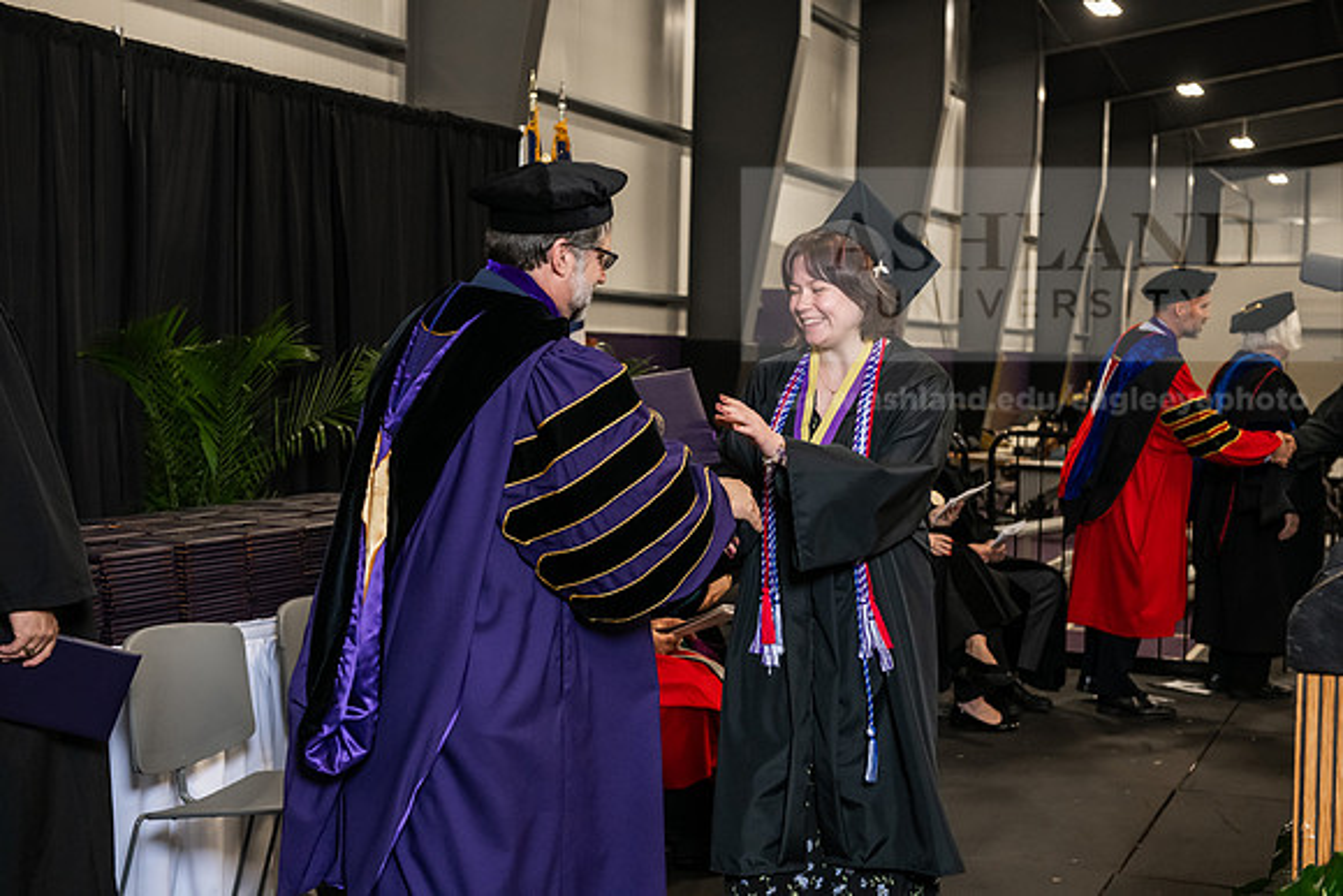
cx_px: 672
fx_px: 2090
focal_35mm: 56
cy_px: 448
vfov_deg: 24.2
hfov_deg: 35.6
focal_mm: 56
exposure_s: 1/200
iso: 2500
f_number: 5
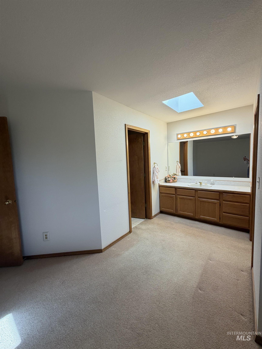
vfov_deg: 102.1
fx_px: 141
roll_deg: +2.1
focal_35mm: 14
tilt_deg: -4.4
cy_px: 174
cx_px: 131
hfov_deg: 85.7
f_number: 2.2
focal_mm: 2.22
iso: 80
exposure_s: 1/120
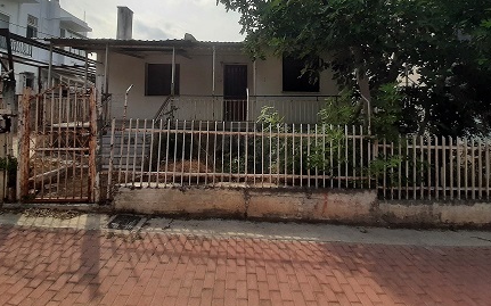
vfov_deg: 68.8
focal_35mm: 16
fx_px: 214
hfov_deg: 97.8
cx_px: 235
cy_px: 97
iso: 40
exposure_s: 1/1761
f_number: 2.2
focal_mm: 1.42
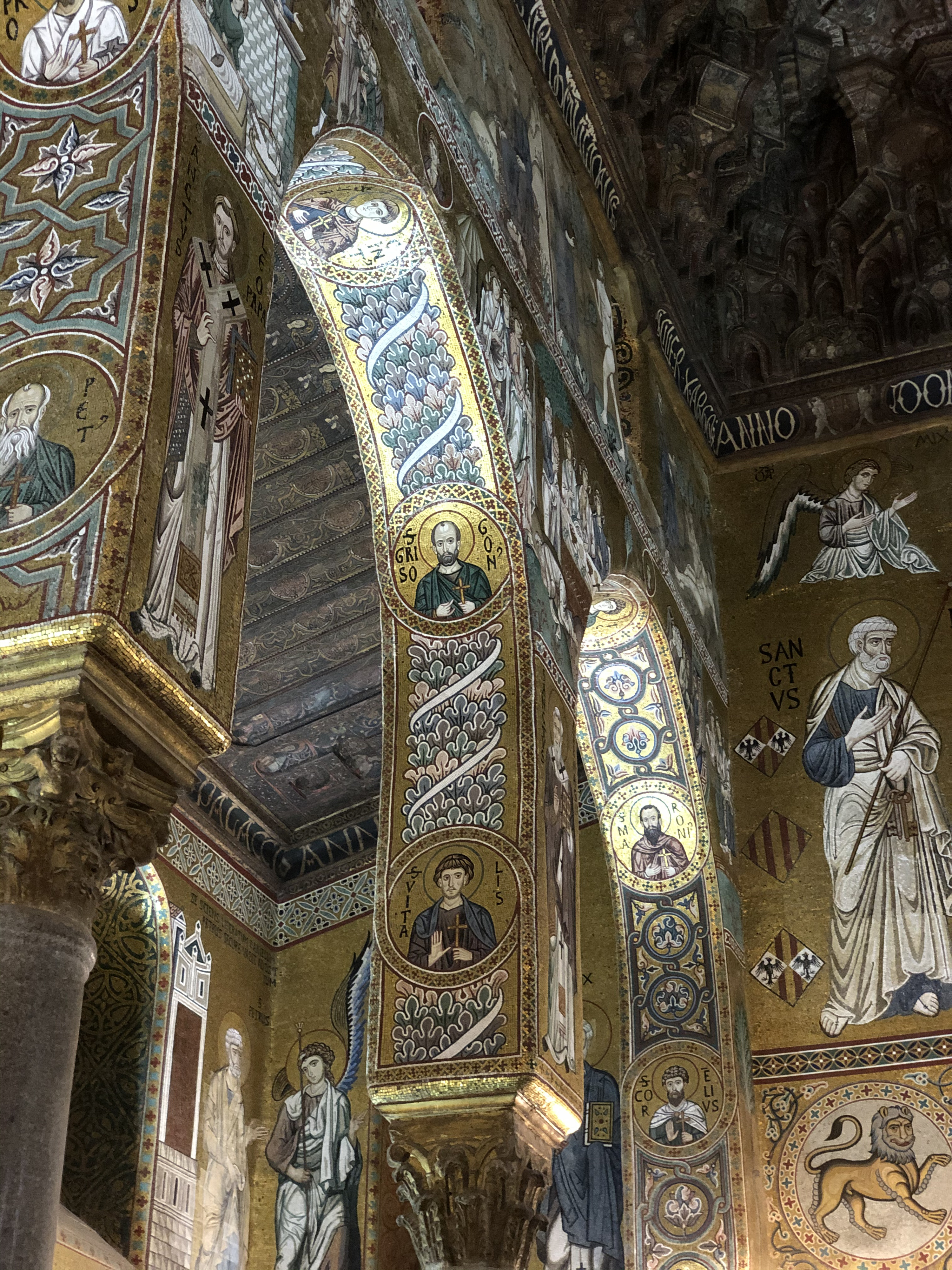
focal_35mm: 52
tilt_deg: +32.1
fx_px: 1907
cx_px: 476
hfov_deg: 28.0
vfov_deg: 36.8
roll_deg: -0.3
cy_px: 635
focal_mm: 6
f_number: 2.4
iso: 160
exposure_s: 1/9
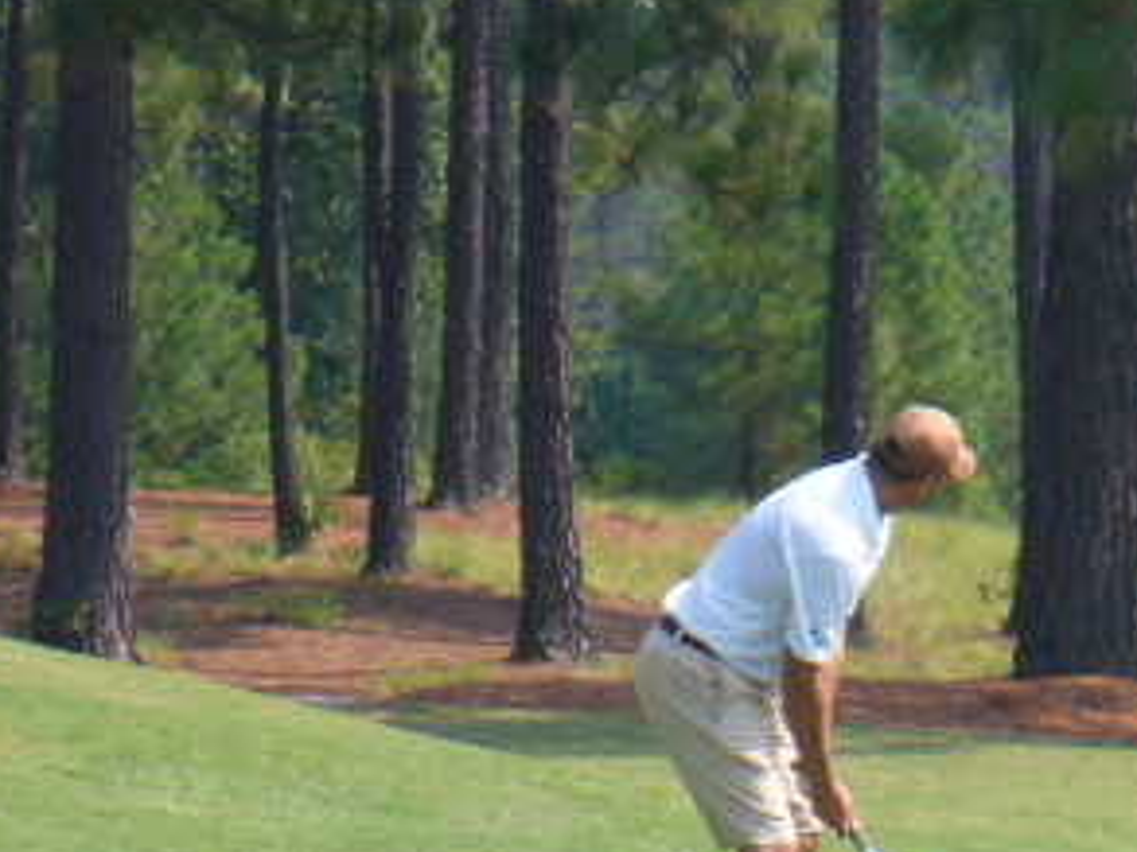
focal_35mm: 487
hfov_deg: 4.1
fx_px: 15996
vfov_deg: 3.1
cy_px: 786
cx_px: 1133
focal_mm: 36.6
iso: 80
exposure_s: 1/320
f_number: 4.5
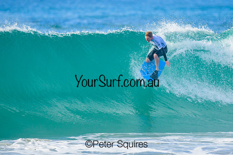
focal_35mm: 1101
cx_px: 145
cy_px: 66
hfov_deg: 1.9
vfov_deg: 1.3
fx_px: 7125
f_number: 6.3
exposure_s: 1/2000
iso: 450
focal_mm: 800
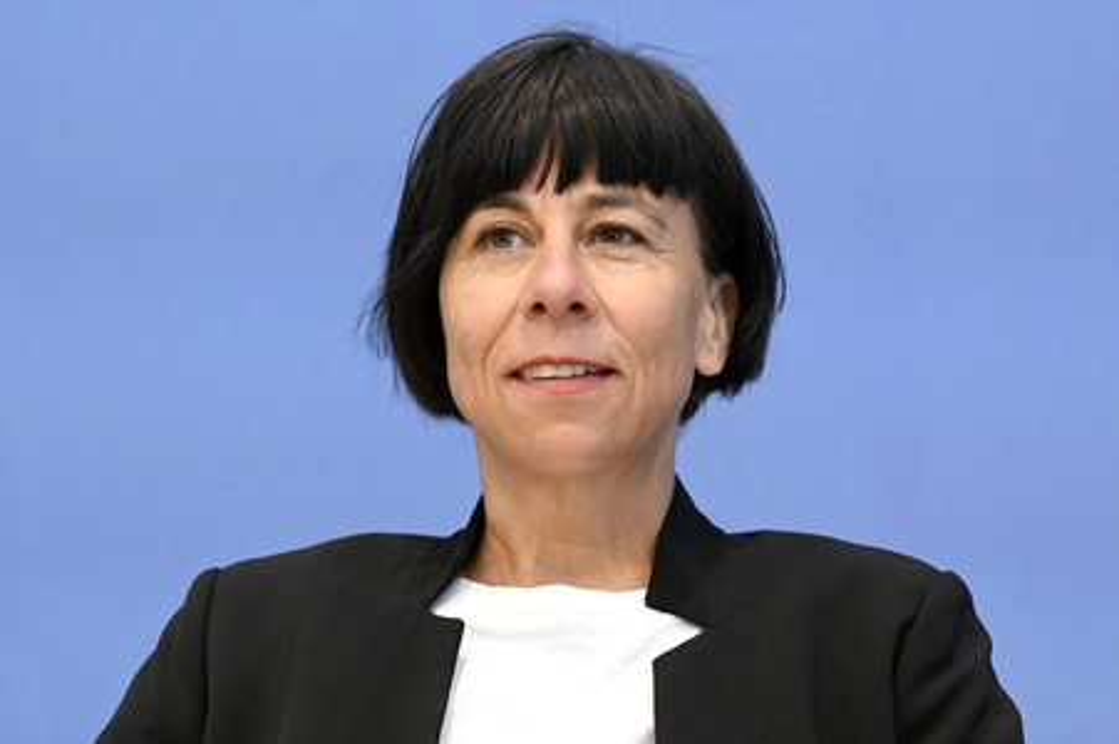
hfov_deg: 11.8
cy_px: 372
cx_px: 560
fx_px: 5435
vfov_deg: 7.8
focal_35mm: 175
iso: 4000
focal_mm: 175
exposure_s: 1/640
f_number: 5
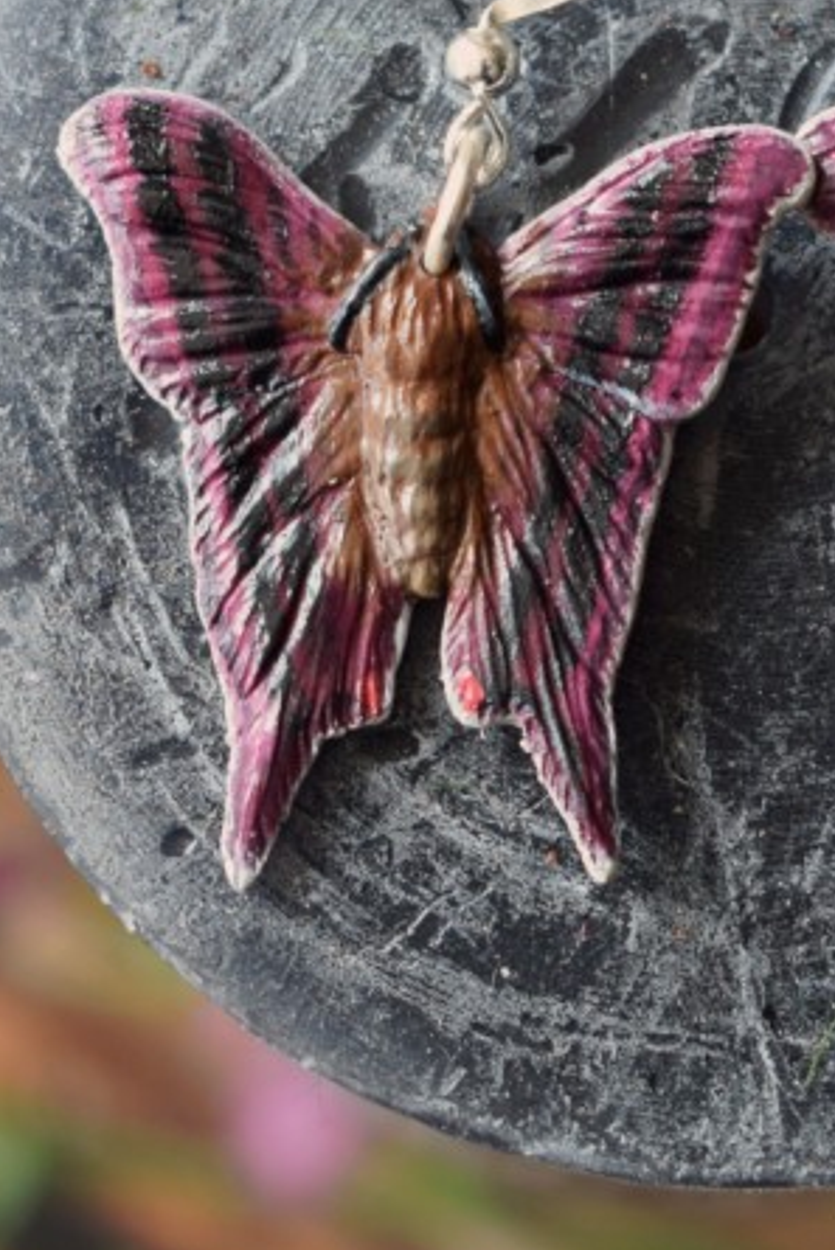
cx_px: 762
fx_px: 5666
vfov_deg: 12.6
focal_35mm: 163
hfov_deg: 8.4
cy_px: 343
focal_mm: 42
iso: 400
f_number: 5
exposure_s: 1/60
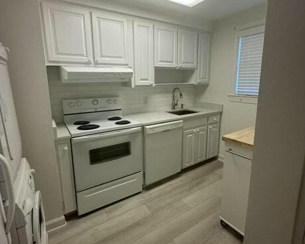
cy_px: 112
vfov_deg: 70.7
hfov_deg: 83.3
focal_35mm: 19
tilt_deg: -10.9
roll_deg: -0.1
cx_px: 154
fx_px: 172
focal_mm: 2.22
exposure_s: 1/120
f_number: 2.2
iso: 125
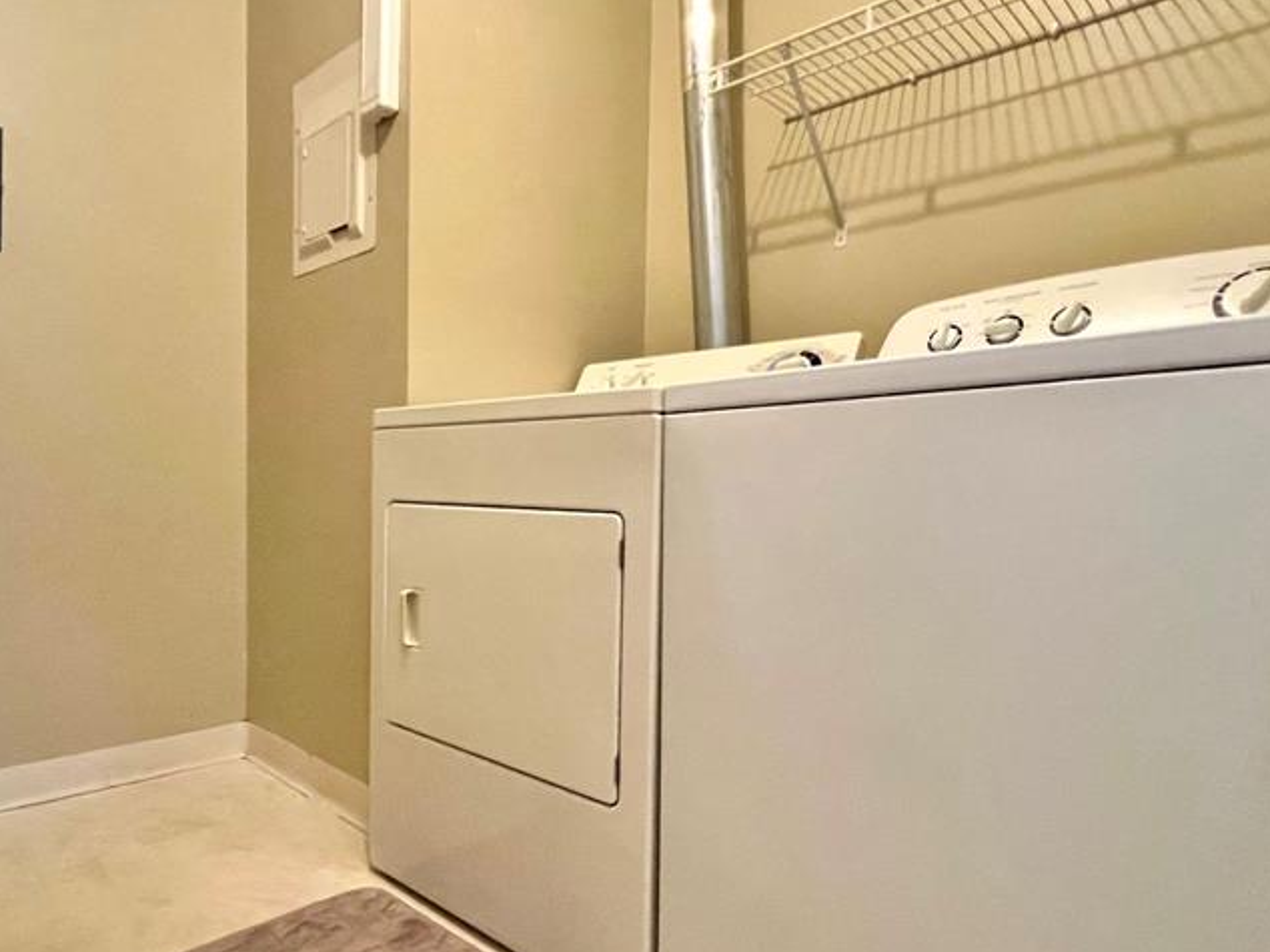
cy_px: 525
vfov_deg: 63.3
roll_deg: -0.1
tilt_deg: -3.6
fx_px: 770
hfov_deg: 78.5
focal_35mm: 21
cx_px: 543
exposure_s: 1/60
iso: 800
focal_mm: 1.57
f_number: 1.8
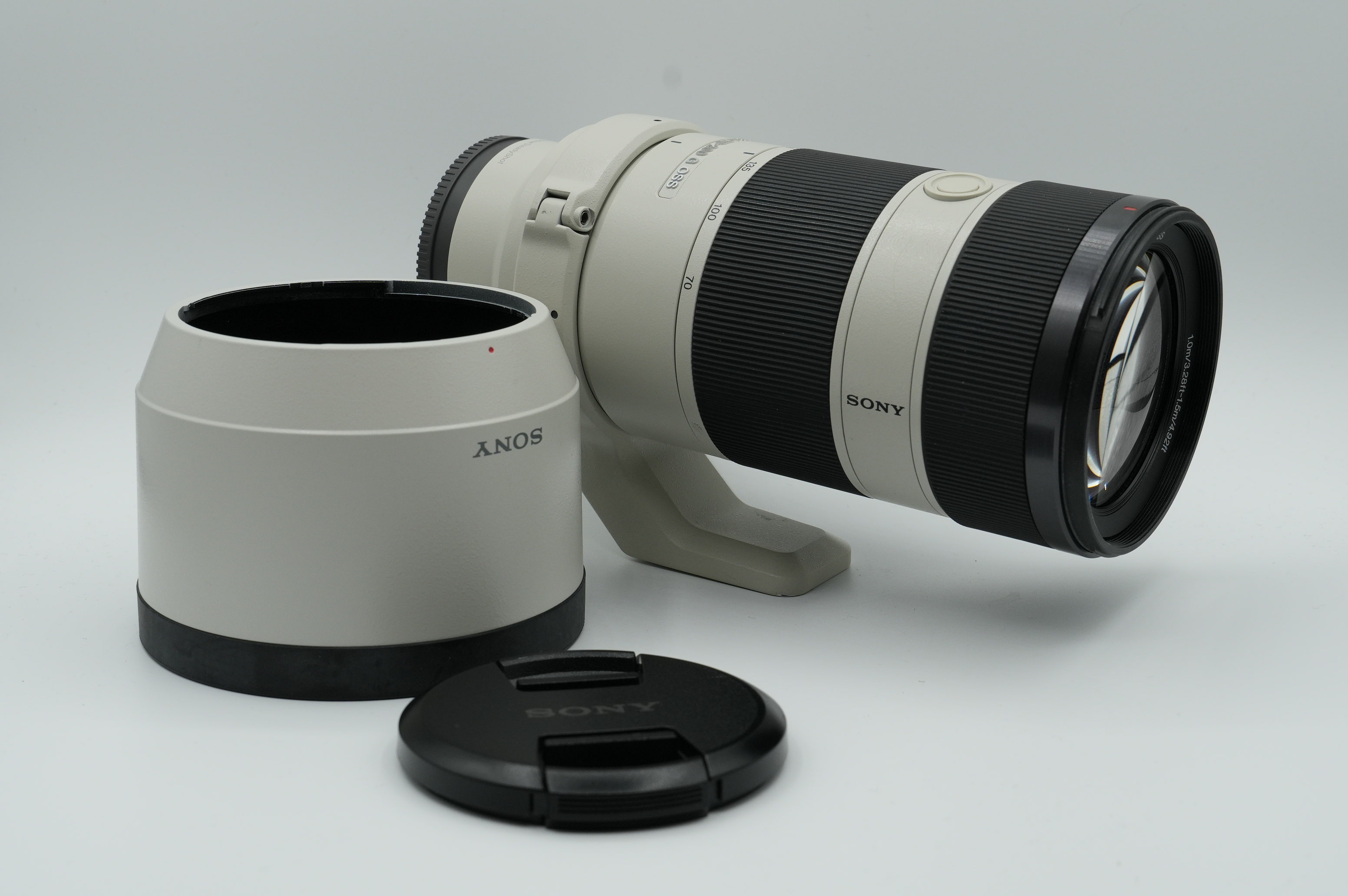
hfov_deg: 37.9
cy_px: 448
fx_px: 1964
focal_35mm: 52
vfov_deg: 25.7
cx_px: 674
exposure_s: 1/160
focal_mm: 35
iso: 250
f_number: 10
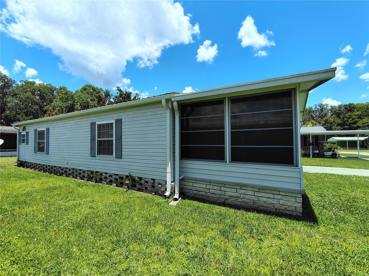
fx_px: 171
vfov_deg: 78.1
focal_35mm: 16
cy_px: 138
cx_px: 184
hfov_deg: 94.5
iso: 100
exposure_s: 1/899
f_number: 2.2
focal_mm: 2.13
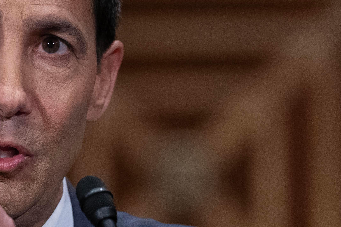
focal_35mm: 559
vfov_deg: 2.5
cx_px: -16
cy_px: 124
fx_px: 5294
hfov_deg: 3.7
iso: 2500
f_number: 3.2
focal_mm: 200
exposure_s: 1/400
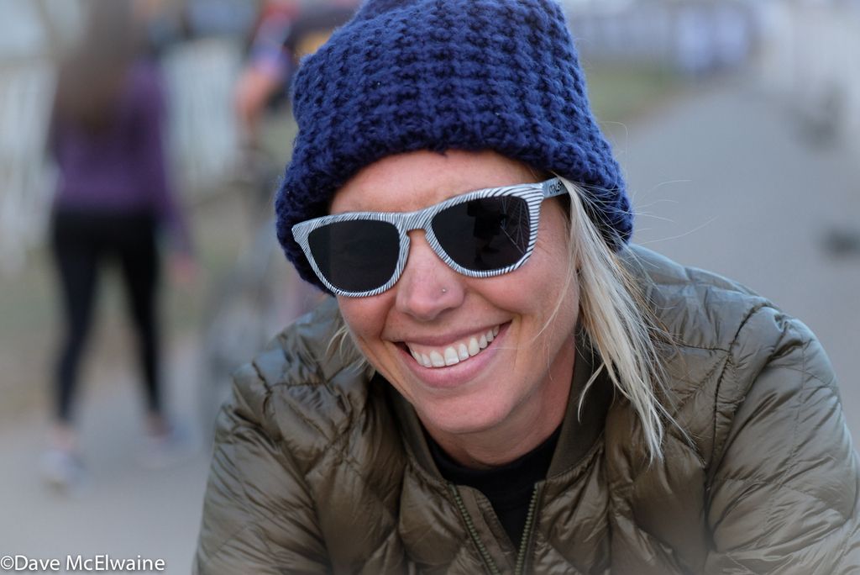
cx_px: 430
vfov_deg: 12.8
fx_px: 2557
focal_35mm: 107
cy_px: 288
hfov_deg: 19.1
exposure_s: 1/1250
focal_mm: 71.5
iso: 1600
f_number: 2.8
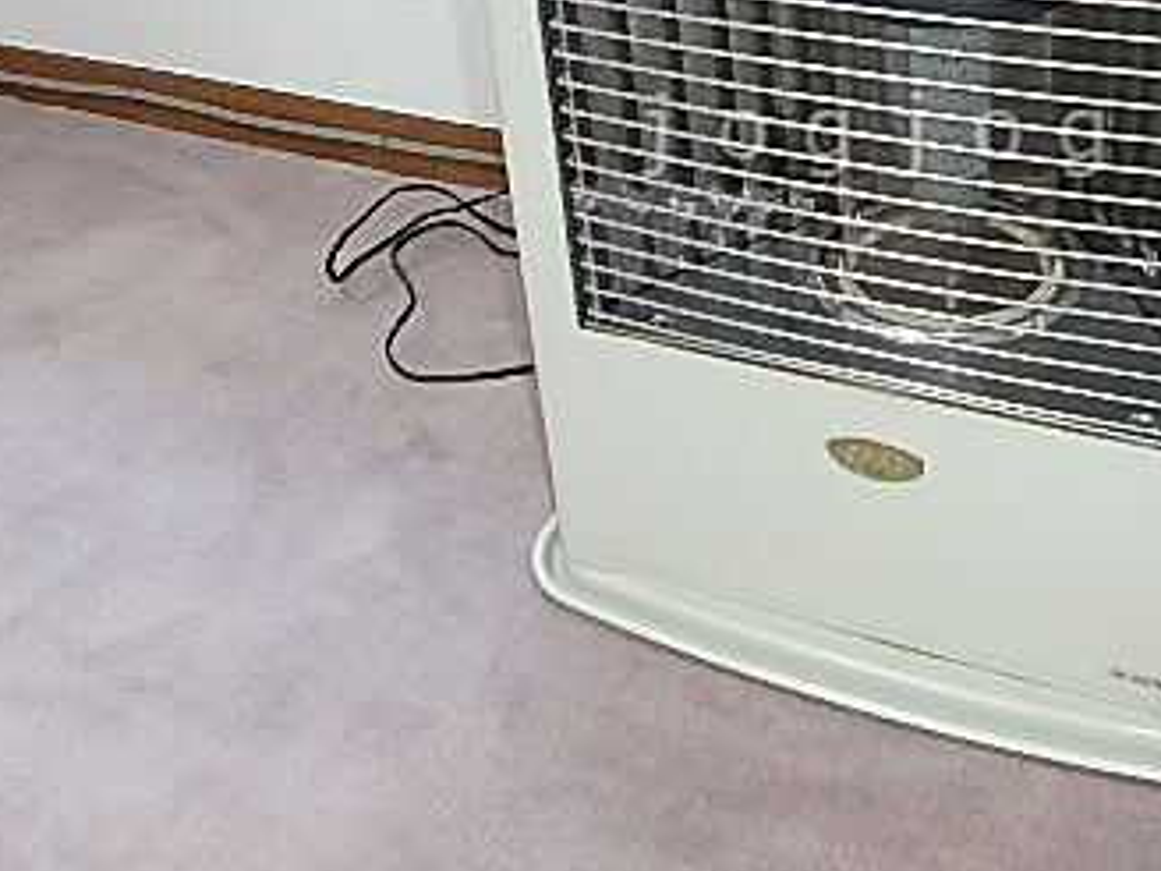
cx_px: 881
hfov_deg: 44.2
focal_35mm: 41
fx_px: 1375
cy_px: 135
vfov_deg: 33.8
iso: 400
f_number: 3.5
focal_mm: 3.7
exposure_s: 1/30
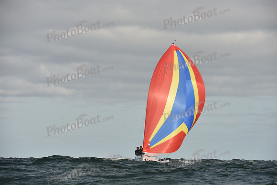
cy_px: 92
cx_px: 138
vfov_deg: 6.9
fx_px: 1539
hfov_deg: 10.3
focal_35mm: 200
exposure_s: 1/1600
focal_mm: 200
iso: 320
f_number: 7.1
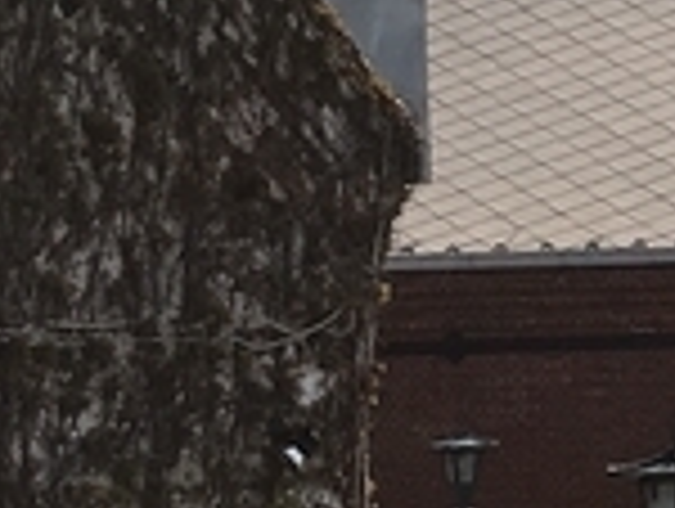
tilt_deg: +2.7
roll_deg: +2.0
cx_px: 2205
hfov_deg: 7.3
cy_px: 175
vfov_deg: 6.4
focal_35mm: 232
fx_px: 4531
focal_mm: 4.15
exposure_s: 1/3663
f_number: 2.2
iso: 25
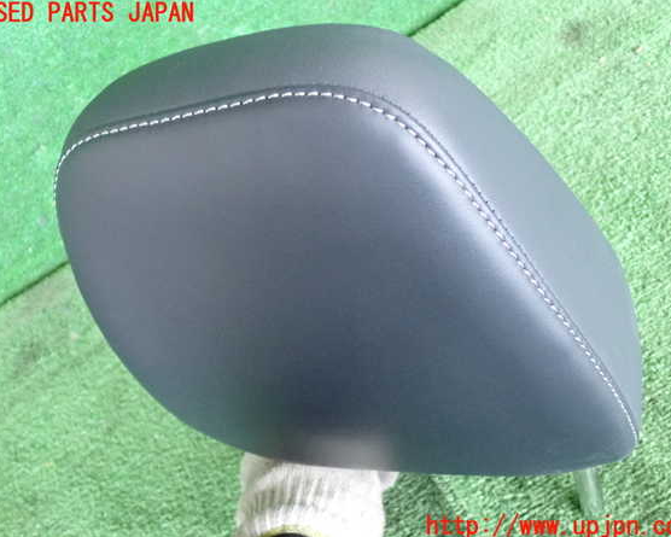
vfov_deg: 37.3
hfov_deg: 45.8
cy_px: 270
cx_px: 337
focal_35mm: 40
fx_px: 794
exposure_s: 1/125
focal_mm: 6.83
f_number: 2.7
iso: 1600
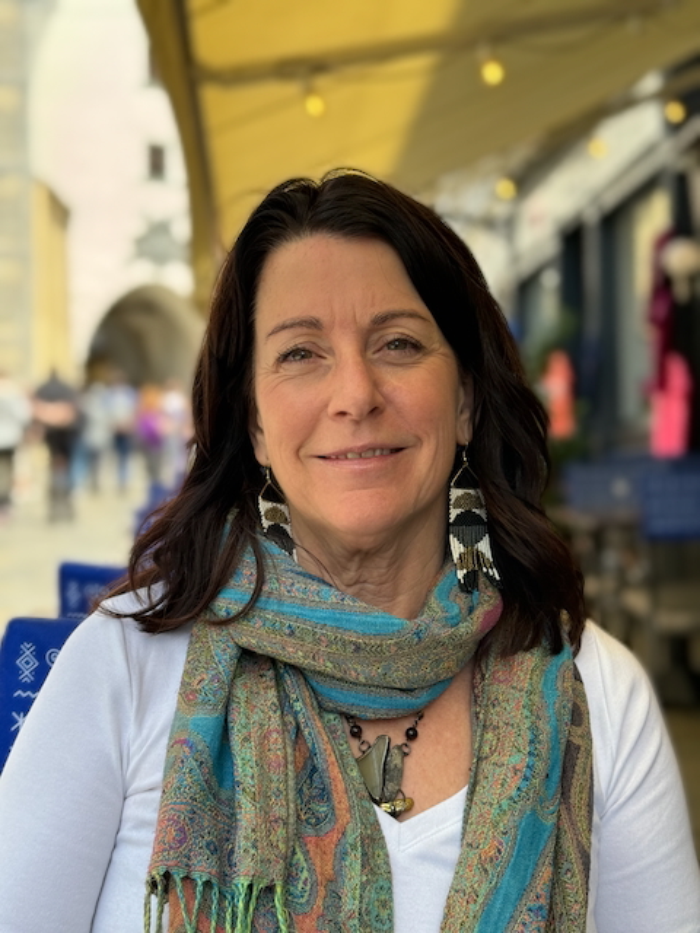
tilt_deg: +1.3
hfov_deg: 30.3
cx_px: 350
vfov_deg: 39.7
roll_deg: +0.4
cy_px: 466
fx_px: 1294
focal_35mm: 48
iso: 64
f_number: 1.78
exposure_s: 1/527
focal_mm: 6.76
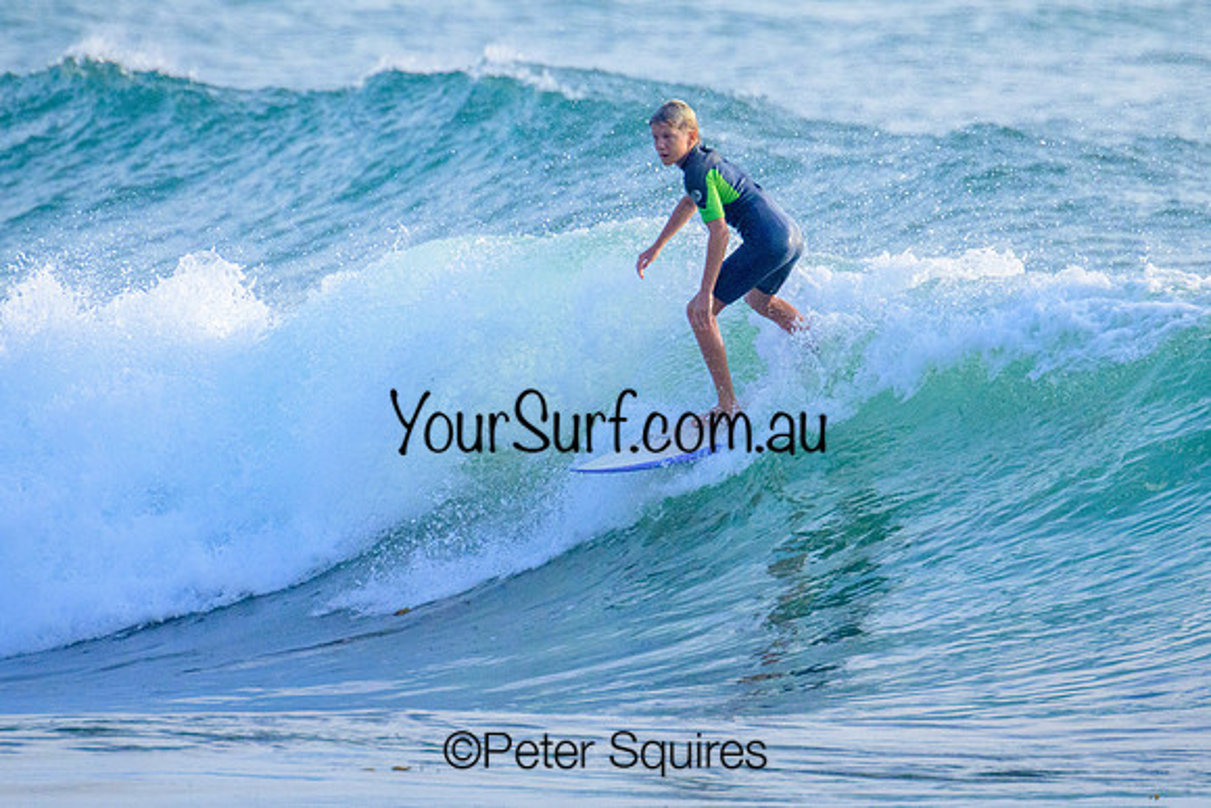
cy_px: 358
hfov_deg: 1.9
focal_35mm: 1096
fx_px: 36867
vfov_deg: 1.3
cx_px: 605
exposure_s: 1/2000
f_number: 13
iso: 2500
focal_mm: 800
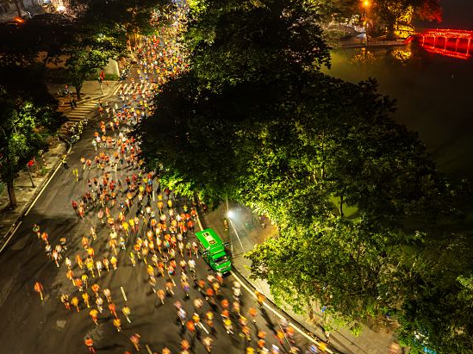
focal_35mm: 35
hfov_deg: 50.9
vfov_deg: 40.5
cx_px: 341
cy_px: 149
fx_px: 478
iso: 780
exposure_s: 1/8
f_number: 2.8
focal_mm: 12.29
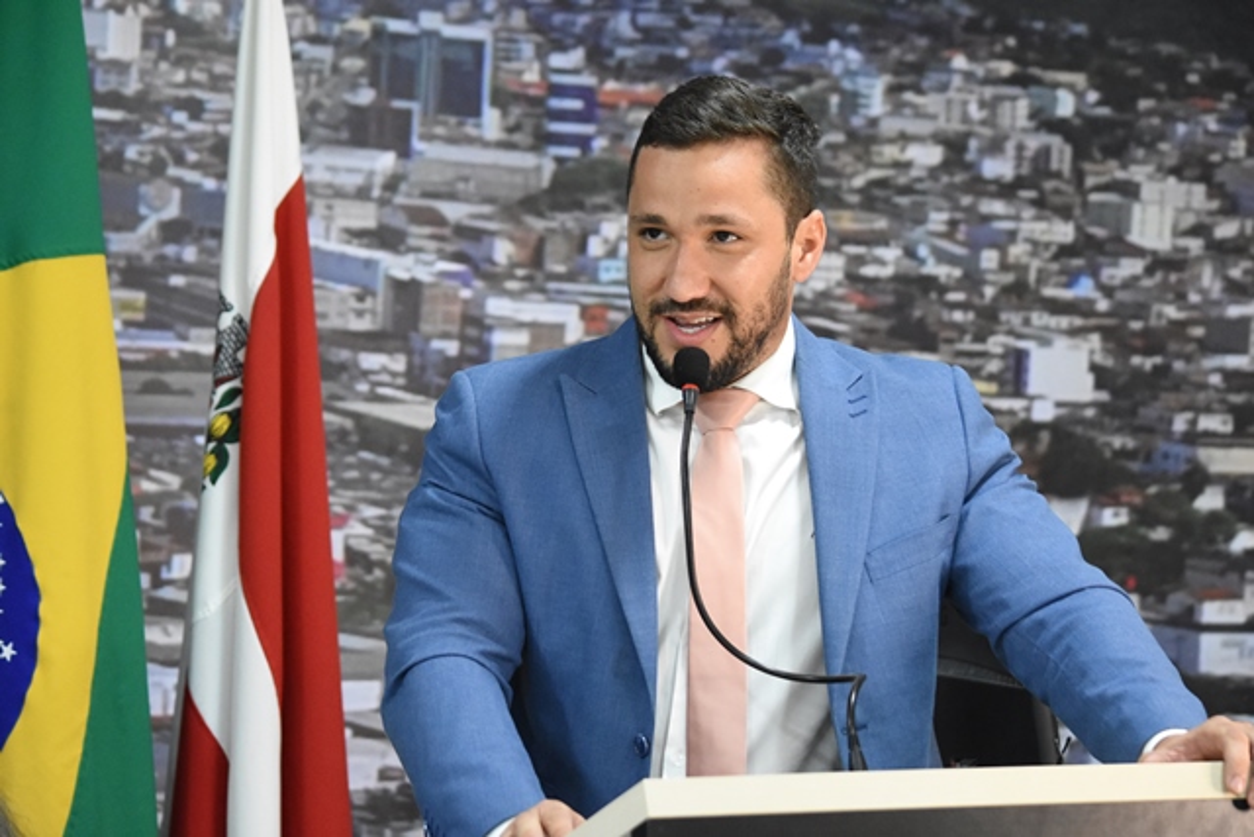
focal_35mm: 117
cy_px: 418
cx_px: 627
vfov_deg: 11.7
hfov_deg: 17.5
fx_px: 4076
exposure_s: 1/80
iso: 4000
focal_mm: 78
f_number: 4.5
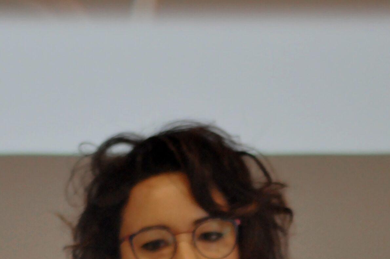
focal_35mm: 970
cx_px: 162
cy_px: 273
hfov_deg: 2.1
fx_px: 10495
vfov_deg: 1.4
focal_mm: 300
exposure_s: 1/25
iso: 2000
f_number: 5.6
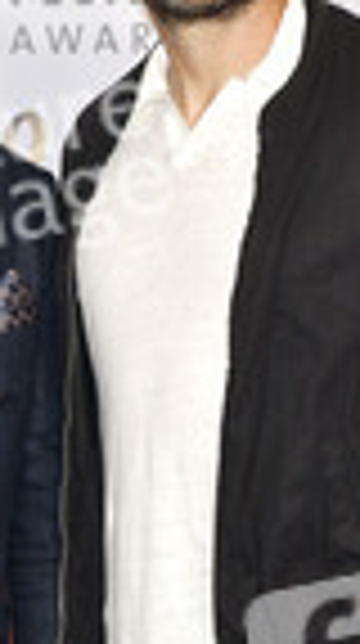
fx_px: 2744
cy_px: 414
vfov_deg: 13.4
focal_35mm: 161
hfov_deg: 7.5
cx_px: 68
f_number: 6.3
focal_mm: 55
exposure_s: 1/200
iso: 640
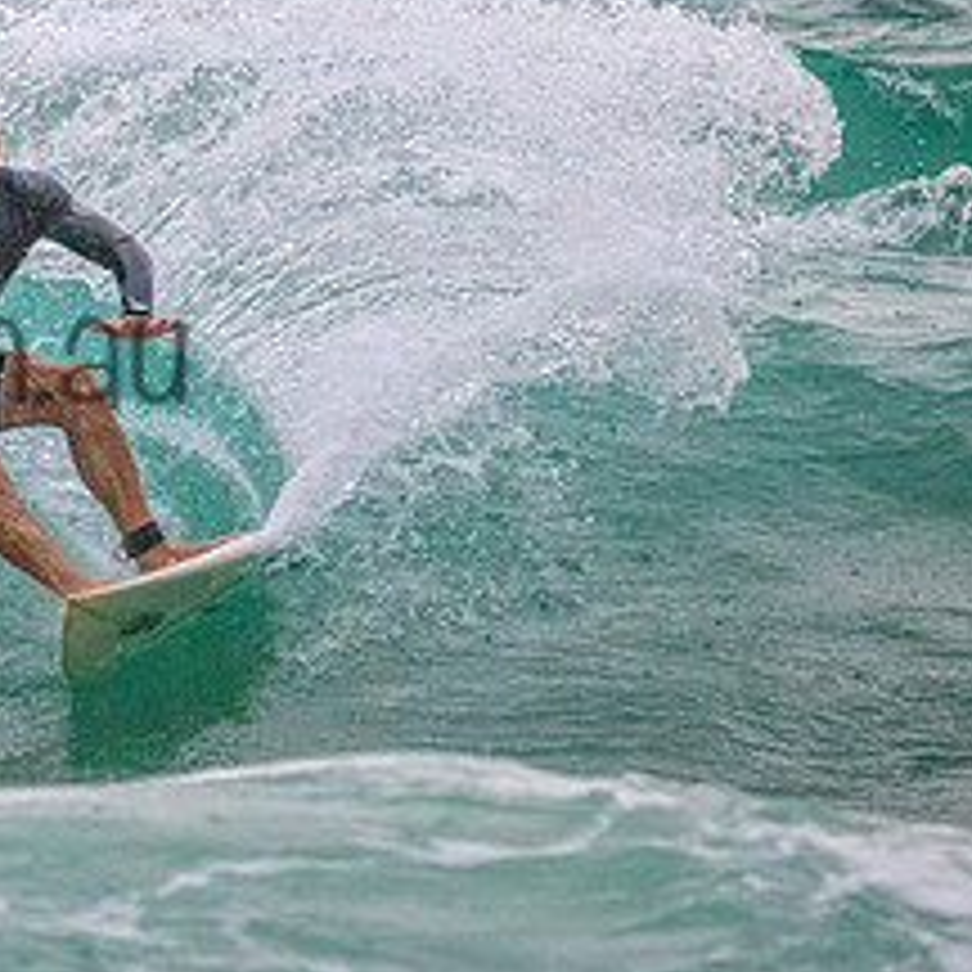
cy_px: 299
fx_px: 43491
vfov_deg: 1.3
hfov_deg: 1.3
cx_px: -288
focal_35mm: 1369
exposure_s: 1/2000
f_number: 11
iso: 8000
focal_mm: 600
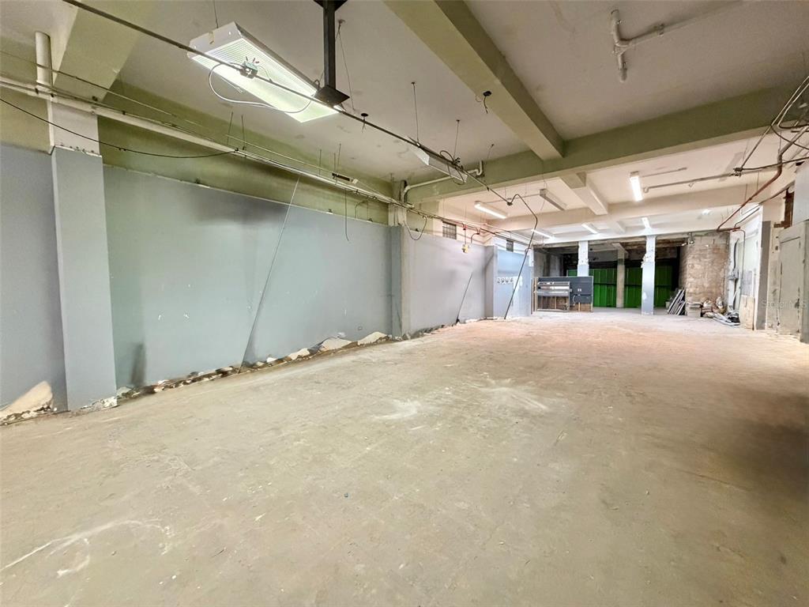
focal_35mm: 14
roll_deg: +0.9
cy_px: 304
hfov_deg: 102.1
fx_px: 327
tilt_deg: -2.6
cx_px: 404
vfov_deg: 85.7
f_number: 2.2
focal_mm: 2.22
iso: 640
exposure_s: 1/60
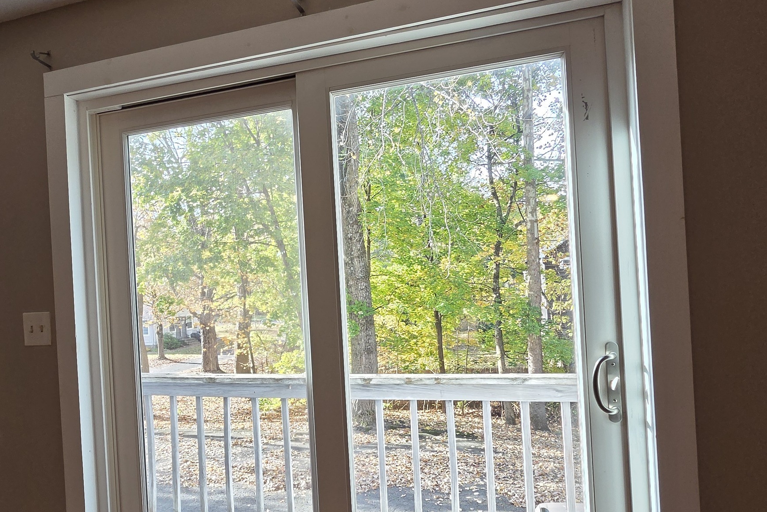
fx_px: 511
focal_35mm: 24
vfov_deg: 52.9
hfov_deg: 72.4
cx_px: 283
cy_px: 296
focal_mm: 2.2
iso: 100
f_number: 2.2
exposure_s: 1/120
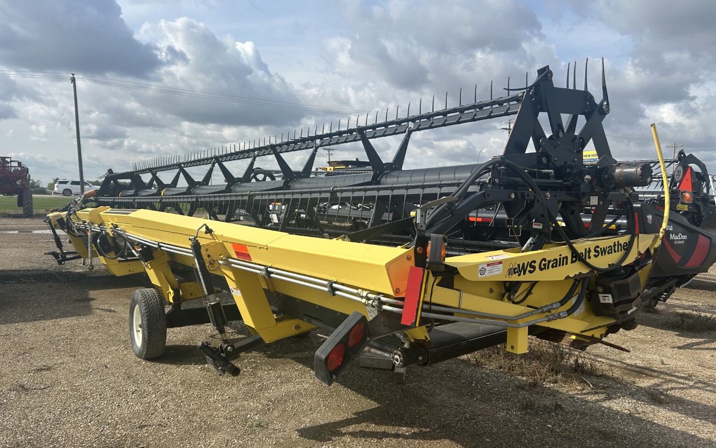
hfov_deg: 66.5
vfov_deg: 44.5
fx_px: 546
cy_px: 234
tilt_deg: +0.4
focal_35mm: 28
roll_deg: +0.3
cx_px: 354
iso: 50
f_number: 1.5
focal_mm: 5.7
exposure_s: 1/4630
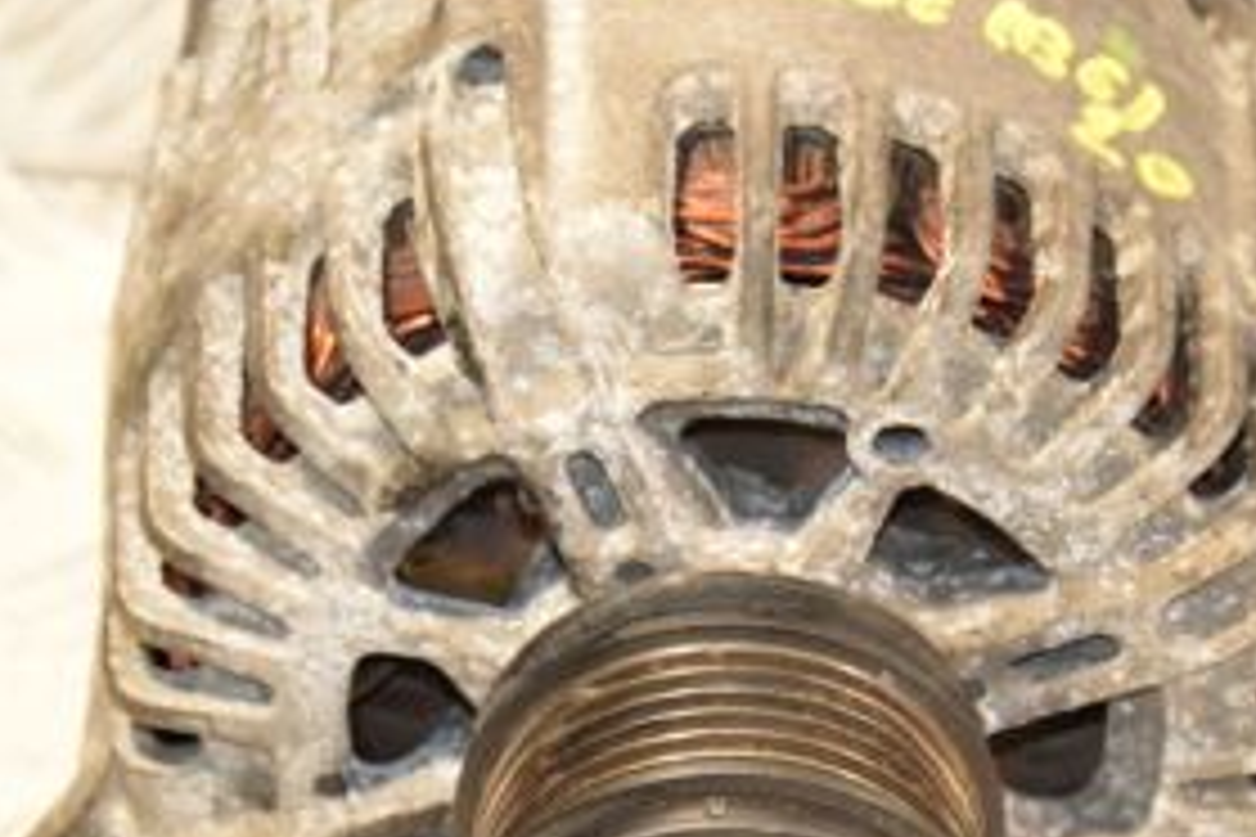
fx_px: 8408
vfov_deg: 5.7
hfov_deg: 8.5
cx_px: 774
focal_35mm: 241
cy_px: 513
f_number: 5.6
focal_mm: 70
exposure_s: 1/125
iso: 1600
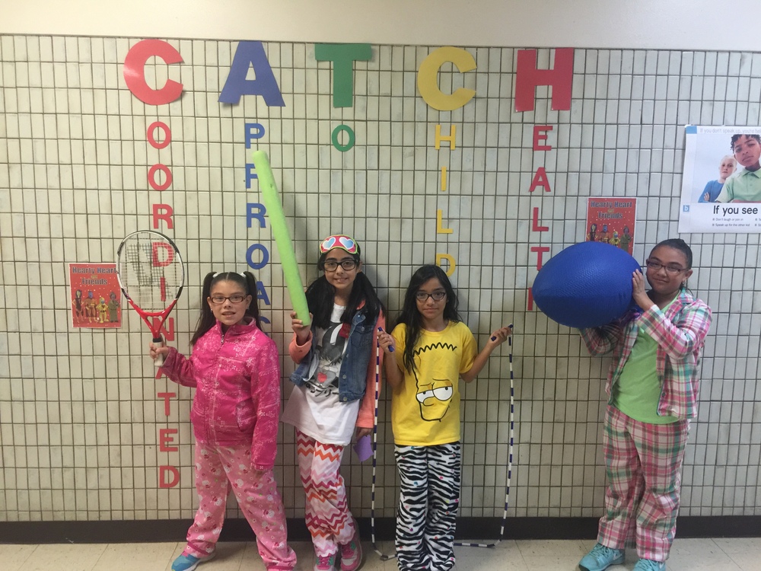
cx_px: 380
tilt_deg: -7.7
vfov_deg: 48.2
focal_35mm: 29
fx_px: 638
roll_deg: -0.8
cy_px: 286
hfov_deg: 61.7
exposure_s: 1/15
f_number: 2.2
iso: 125
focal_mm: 4.15
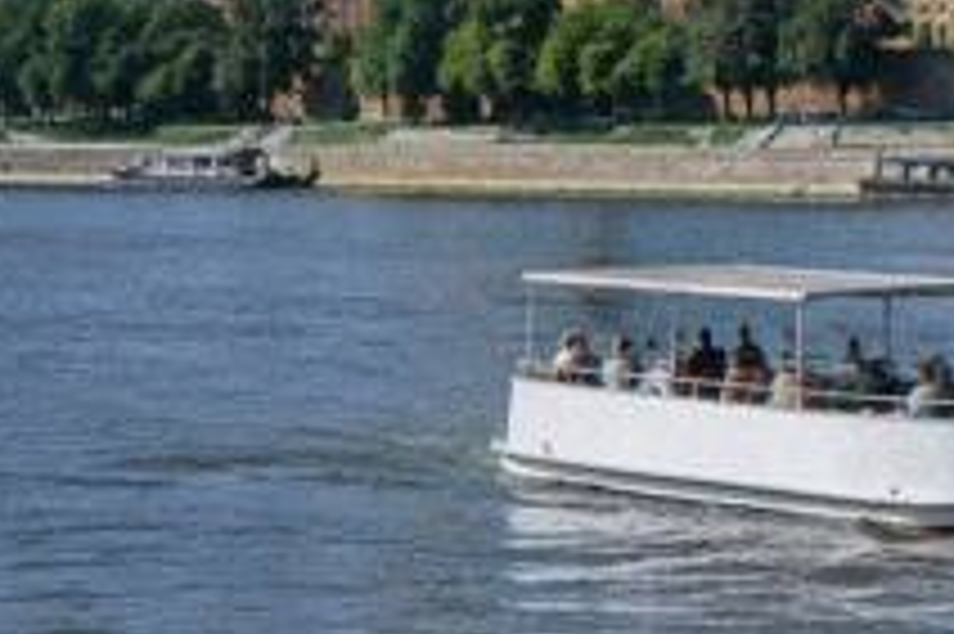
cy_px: 58
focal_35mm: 68
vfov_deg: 19.6
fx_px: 1801
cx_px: 1332
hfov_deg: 24.6
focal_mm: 24
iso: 320
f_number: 4
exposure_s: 1/2500
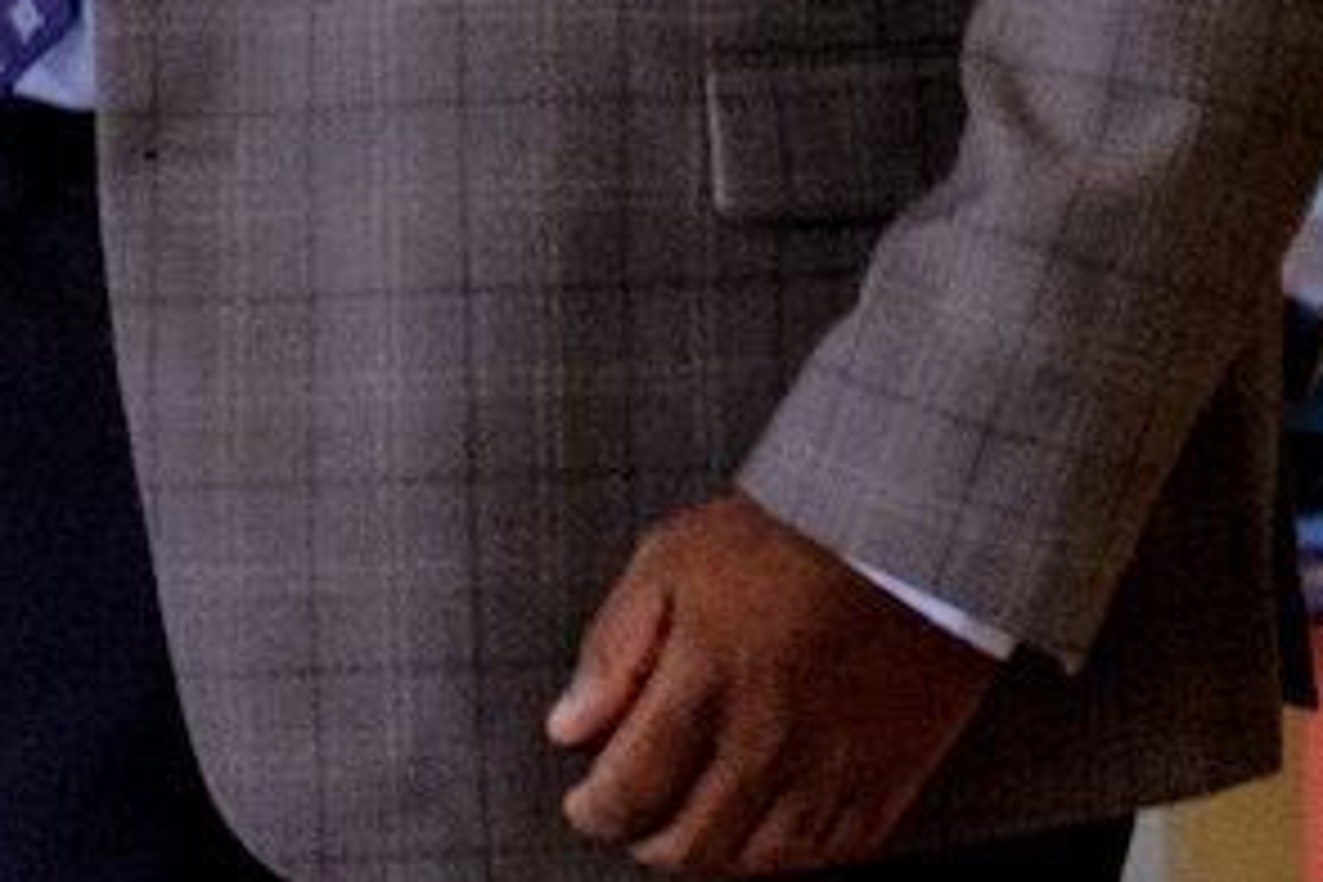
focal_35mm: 327
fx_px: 12016
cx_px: 3622
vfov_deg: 4.2
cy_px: 119
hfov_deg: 5.9
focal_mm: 32.1
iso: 1600
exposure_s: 1/200
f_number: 7.1
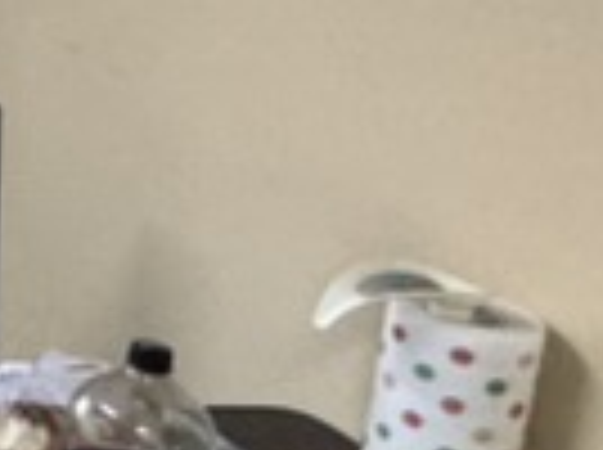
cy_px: -90
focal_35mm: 107
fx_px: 1861
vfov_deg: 13.4
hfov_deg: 11.3
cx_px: -1188
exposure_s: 1/50
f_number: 2.2
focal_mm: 2.22
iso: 500
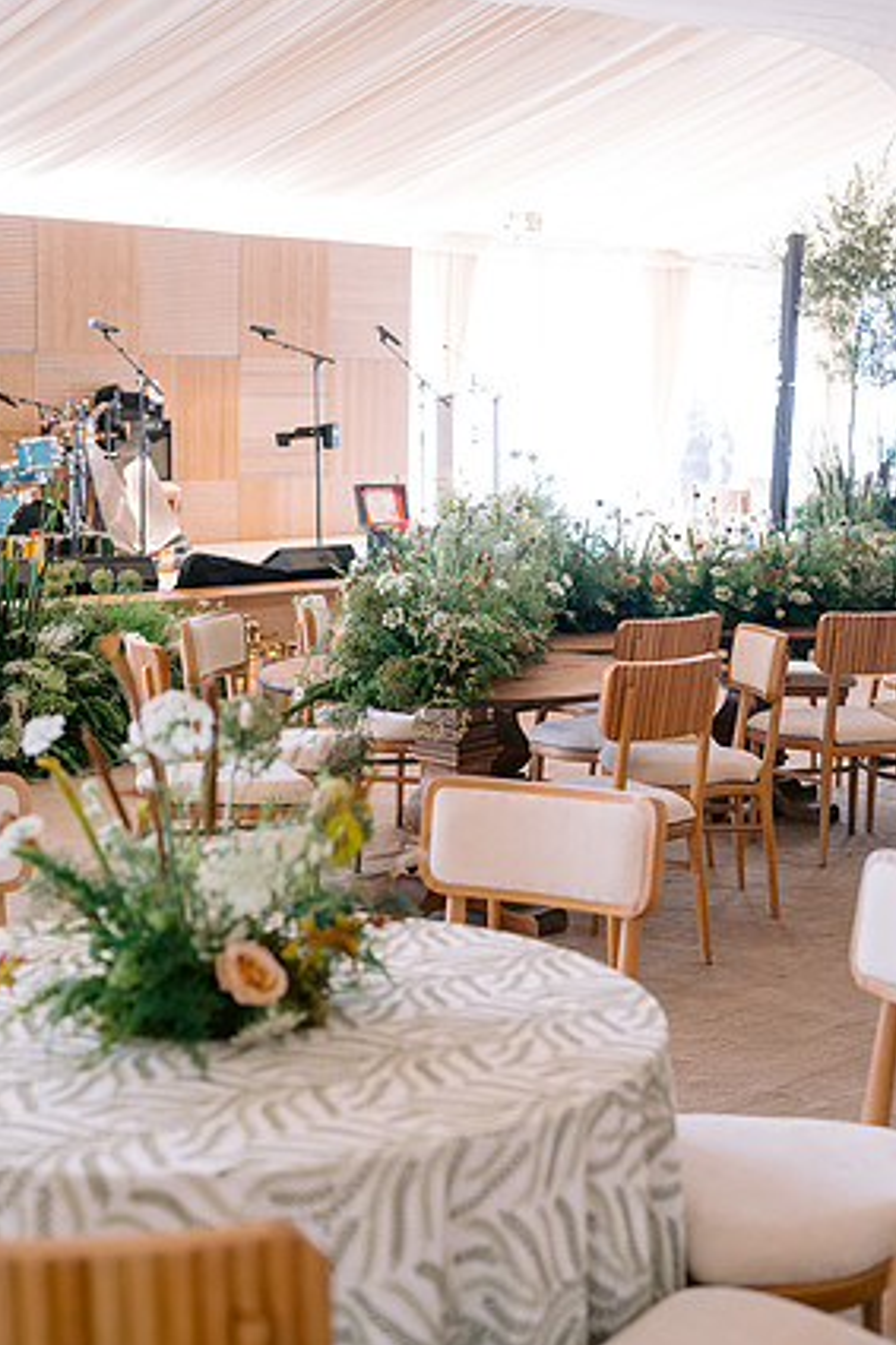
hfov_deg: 25.5
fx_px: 1980
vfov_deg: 37.5
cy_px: 706
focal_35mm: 53
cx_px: 462
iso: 400
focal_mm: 50
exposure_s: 1/125
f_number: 2.8
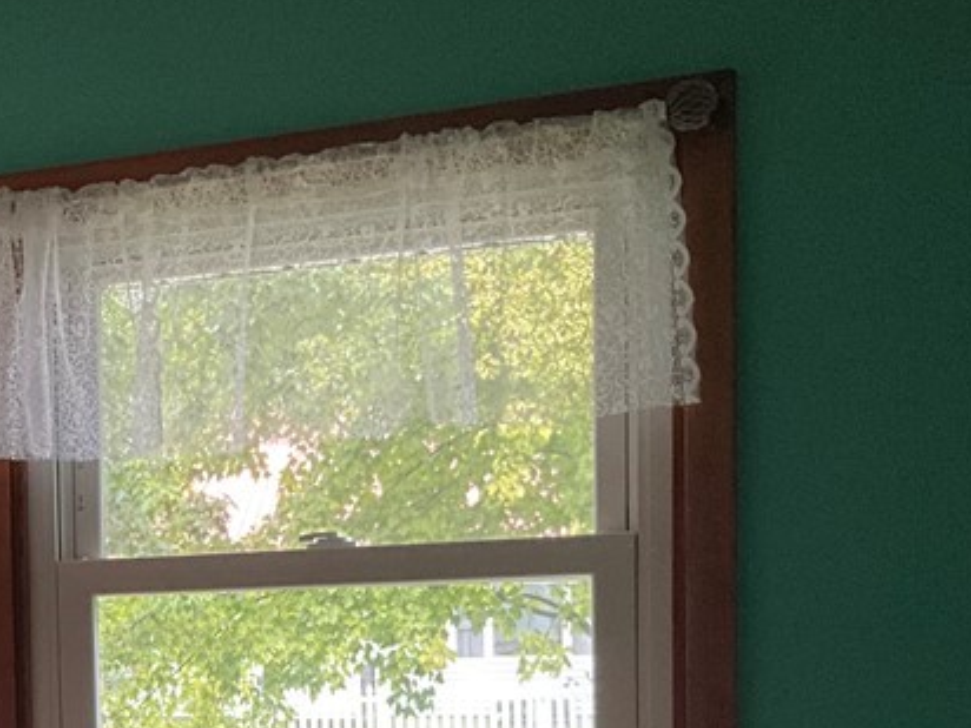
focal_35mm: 72
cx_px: -222
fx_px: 2020
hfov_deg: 24.3
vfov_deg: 19.7
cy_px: 756
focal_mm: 3
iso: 320
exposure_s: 1/57
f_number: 1.8
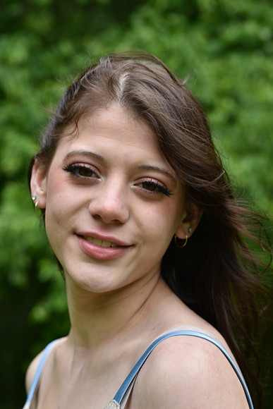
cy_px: 204
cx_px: 136
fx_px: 966
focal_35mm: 85
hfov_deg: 16.1
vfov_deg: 23.9
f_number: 6.3
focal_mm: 85
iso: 200
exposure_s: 1/200
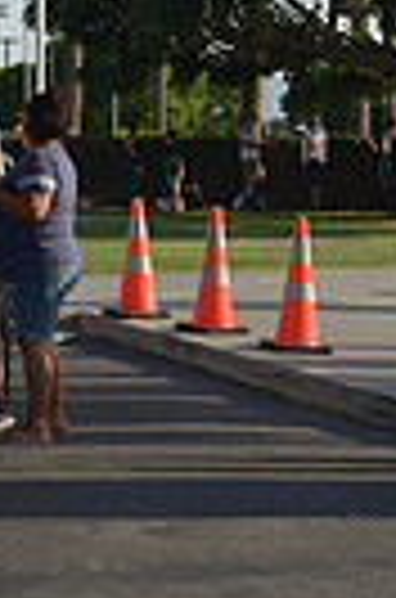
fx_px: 2322
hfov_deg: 9.7
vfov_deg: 14.5
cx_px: 68
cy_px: 2
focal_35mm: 140
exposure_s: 1/3200
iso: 1000
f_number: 7.1
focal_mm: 32
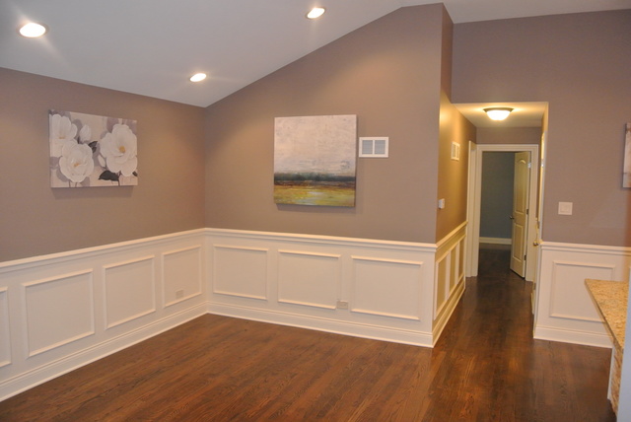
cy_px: 211
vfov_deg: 48.0
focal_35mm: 27
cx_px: 316
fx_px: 474
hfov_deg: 67.3
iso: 800
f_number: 3.5
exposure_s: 1/60
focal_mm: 10
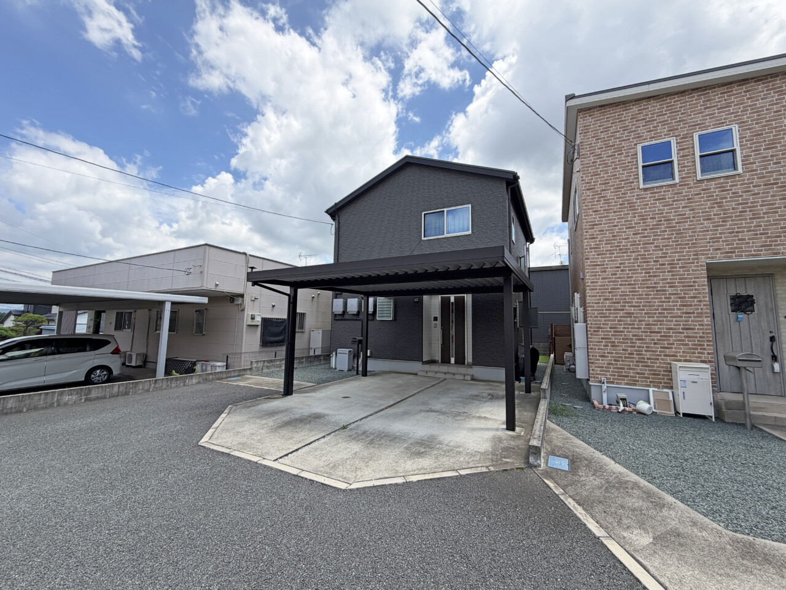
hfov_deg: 102.1
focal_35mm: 14
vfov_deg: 85.7
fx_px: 318
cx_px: 393
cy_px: 295
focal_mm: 2.22
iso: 20
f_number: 2.2
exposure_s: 1/809
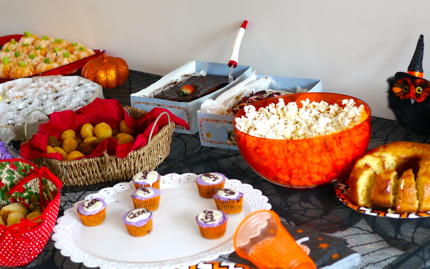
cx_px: 151
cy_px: 13
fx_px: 984
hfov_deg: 24.5
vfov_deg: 15.3
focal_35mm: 84
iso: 160
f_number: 1.8
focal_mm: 20
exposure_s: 1/125
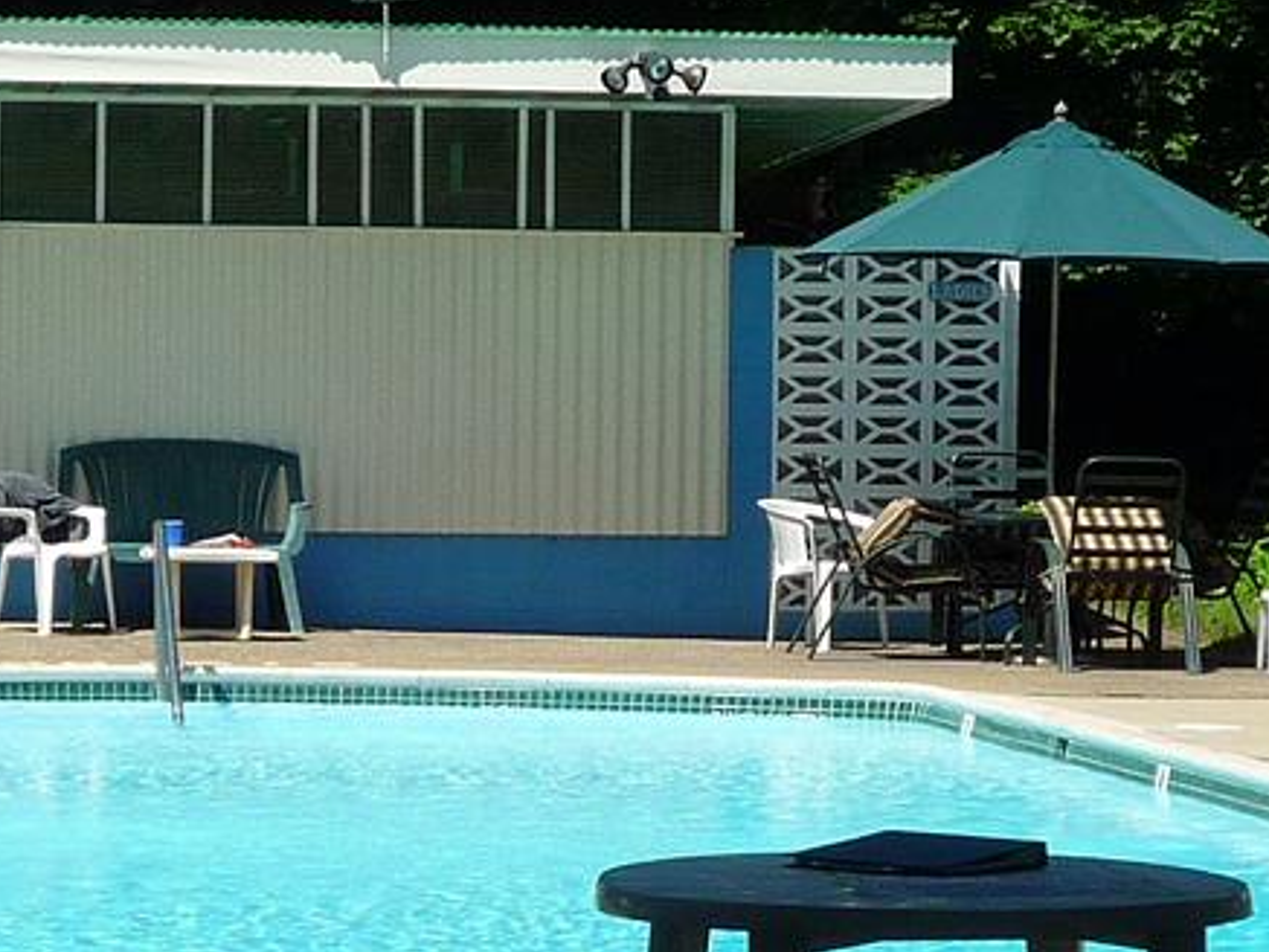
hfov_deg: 9.4
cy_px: 586
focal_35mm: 211
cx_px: 325
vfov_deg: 7.0
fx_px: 7737
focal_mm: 8.8
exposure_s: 1/800
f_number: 5
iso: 100
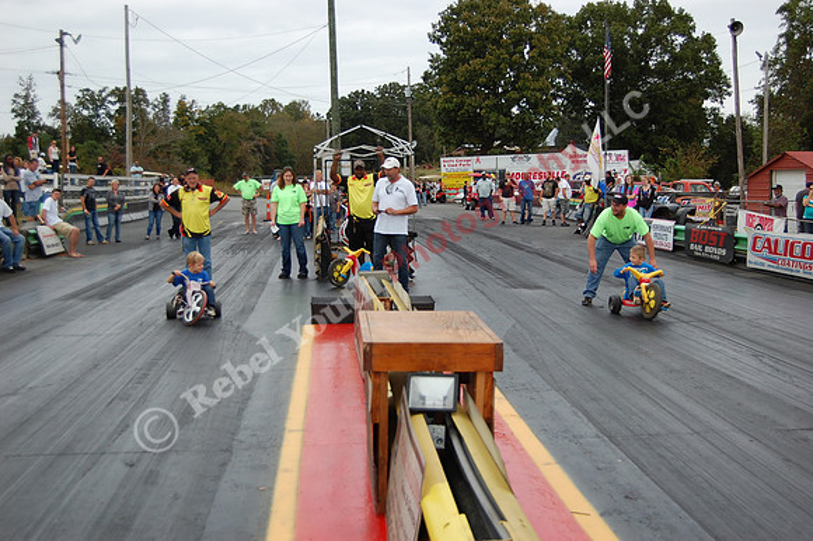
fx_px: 1016
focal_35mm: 45
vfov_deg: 29.8
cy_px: 270
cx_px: 406
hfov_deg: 43.6
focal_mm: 30
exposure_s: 1/1000
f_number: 4.2
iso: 250
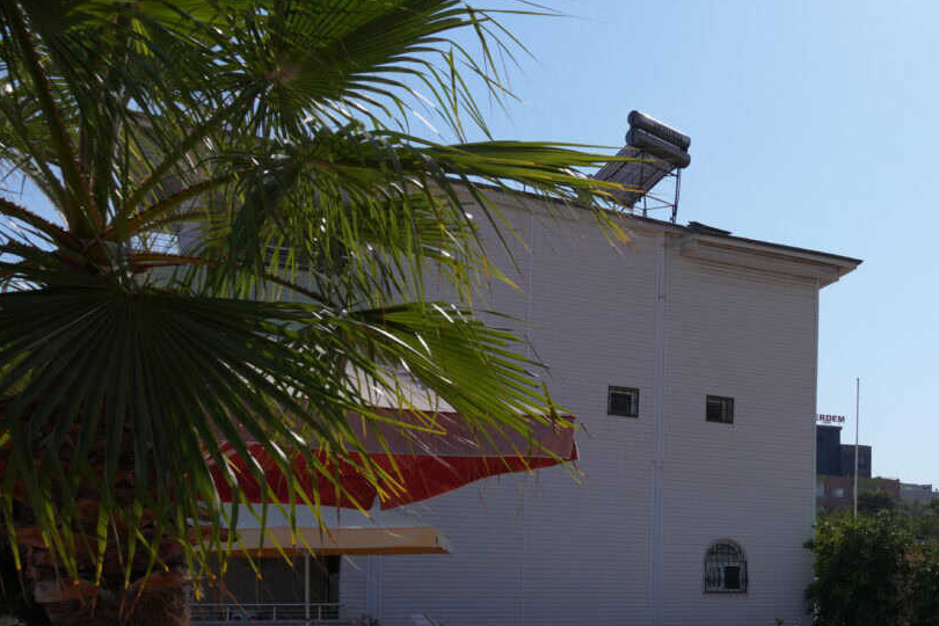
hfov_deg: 34.7
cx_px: 1164
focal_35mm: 43
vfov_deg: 29.9
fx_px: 1121
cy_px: 556
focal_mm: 17
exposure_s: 1/500
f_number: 8
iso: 100
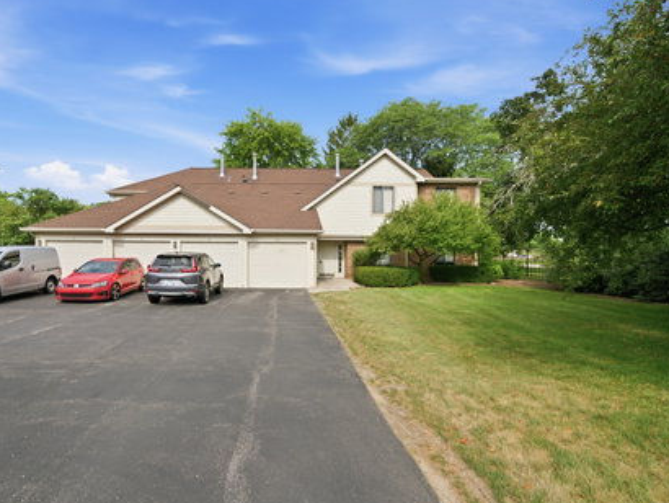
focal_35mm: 18
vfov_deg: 71.7
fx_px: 348
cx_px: 284
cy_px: 253
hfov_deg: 87.1
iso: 100
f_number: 9
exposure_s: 1/125
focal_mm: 16
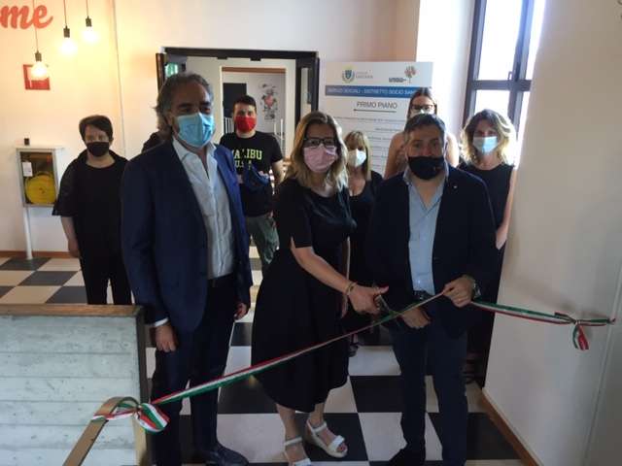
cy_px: 233
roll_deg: -2.2
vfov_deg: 48.2
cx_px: 311
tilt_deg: -11.3
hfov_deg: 61.7
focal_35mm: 29
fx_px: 521
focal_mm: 4.15
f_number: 2.2
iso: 100
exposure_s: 1/33
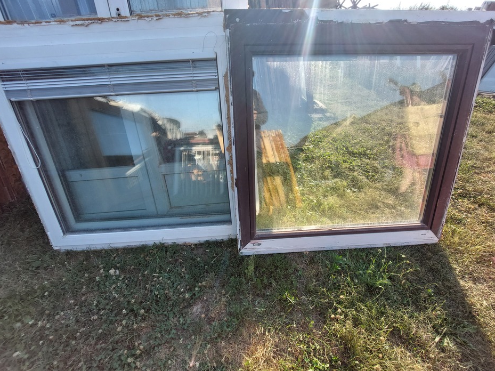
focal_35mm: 14
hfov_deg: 102.1
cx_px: 253
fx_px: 200
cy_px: 176
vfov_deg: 85.6
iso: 50
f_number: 2.2
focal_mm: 1.74
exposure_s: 1/397
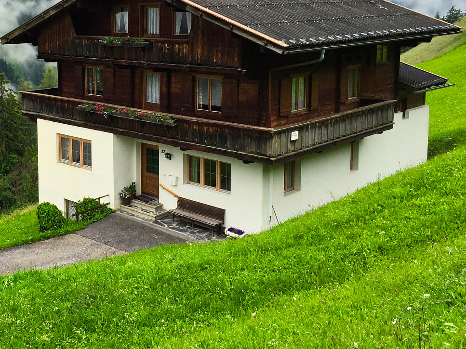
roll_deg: -0.1
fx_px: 646
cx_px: 82
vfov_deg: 29.8
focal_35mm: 48
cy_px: 93
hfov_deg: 38.0
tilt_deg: -6.8
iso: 32
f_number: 2.2
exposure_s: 1/732
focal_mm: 4.15
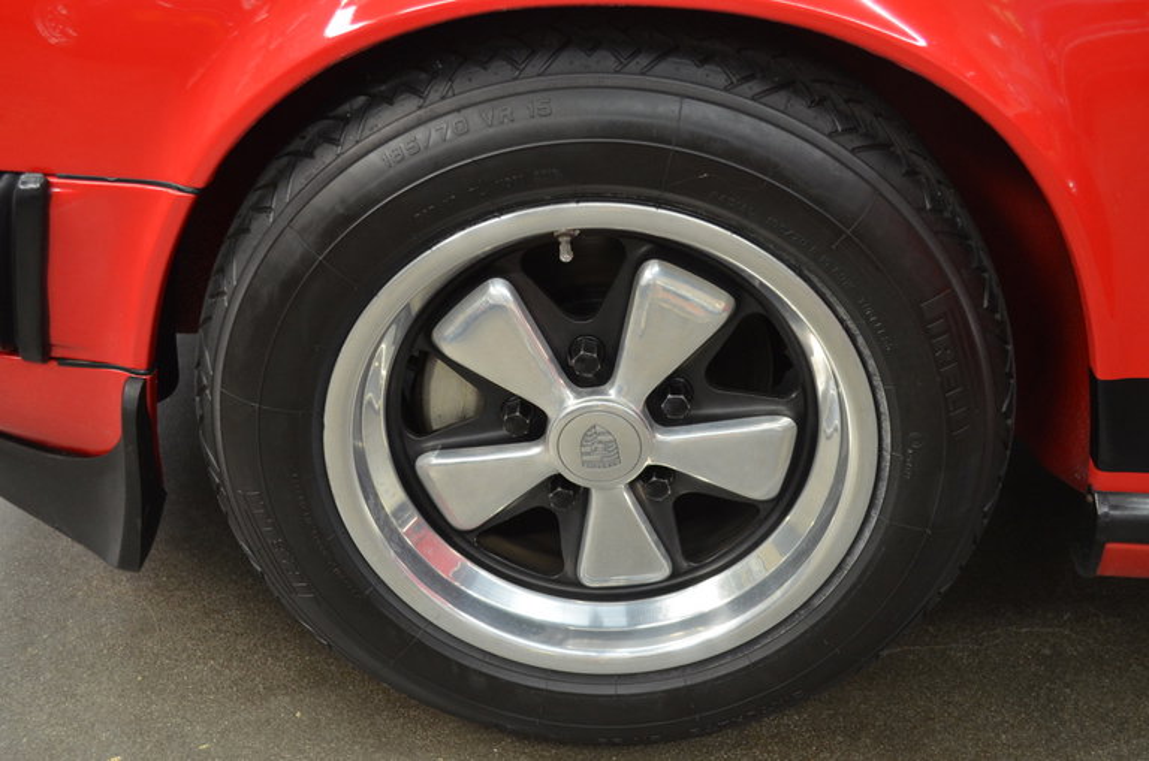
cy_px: 380
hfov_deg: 46.5
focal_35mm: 42
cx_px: 574
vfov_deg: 31.8
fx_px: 1338
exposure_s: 1/30
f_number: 4.5
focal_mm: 28
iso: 1000
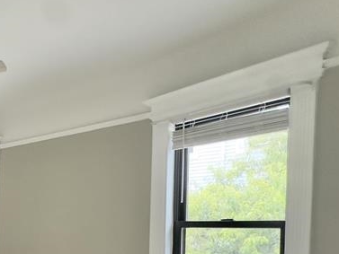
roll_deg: +0.0
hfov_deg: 35.0
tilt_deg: -2.0
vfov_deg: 35.3
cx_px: -95
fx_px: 372
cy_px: 233
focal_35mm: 38
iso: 160
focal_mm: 2.22
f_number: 2.2
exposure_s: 1/99
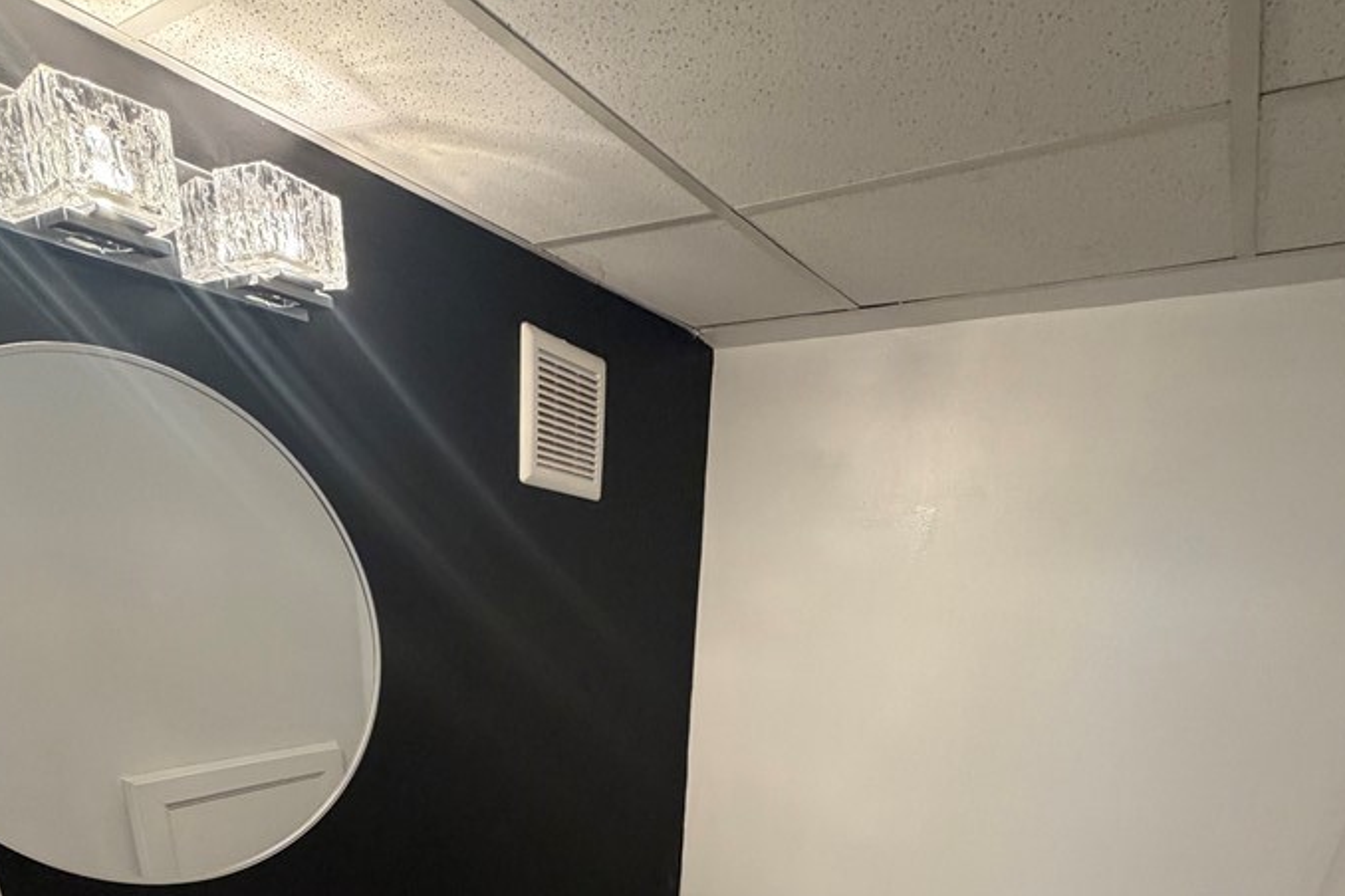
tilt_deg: -23.7
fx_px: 822
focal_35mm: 22
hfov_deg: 78.6
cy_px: 946
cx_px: 672
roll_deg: -3.6
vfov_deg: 45.6
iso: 250
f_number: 2.2
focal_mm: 2.22
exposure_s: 1/60
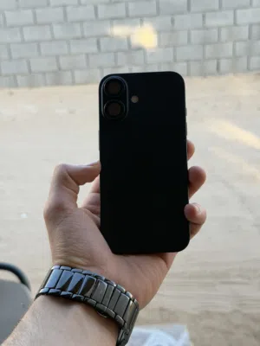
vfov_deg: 39.7
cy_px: 173
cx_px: 130
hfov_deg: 30.3
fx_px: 481
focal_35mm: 48
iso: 64
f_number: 1.78
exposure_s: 1/384
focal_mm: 6.76
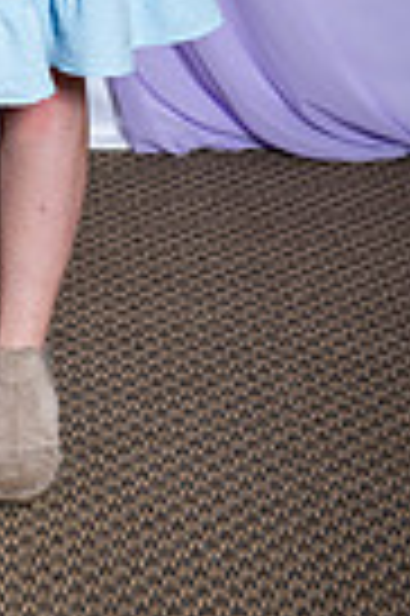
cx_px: -203
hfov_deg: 6.6
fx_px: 3494
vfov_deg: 9.8
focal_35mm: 204
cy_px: -346
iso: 250
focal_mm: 62
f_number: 5
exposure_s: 1/200
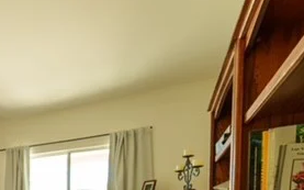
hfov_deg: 47.8
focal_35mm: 33
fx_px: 273
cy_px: 232
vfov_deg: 31.6
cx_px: -2
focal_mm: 14
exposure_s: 1
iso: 100
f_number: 13
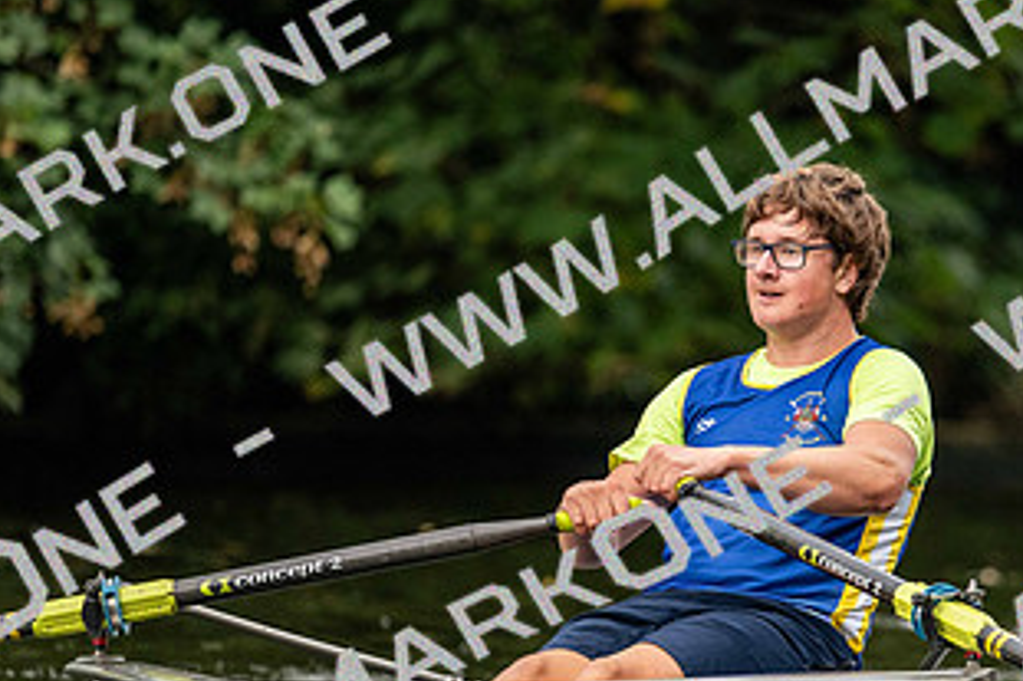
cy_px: 426
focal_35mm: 747
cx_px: 734
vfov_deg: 1.8
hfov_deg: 2.8
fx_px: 21215
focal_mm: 400
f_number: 4.5
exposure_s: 1/2500
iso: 1600
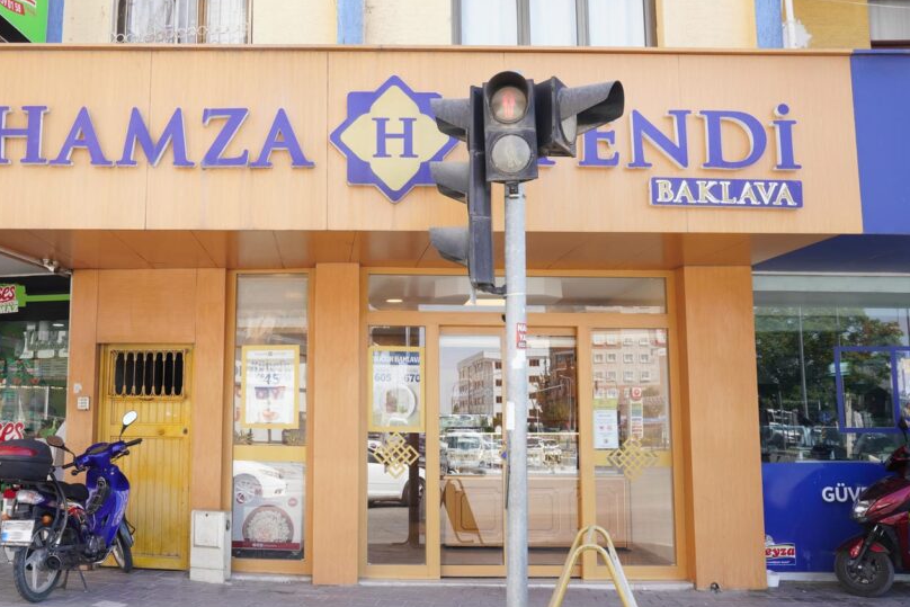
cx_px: 336
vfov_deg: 35.1
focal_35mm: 38
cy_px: 283
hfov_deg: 50.1
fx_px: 961
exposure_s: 1/100
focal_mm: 30
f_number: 10
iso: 500
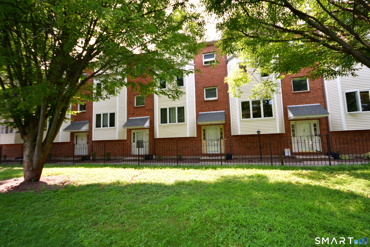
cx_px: 185
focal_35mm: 15
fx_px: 154
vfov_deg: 77.3
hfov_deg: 100.4
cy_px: 124
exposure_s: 1/80
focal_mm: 10
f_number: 4.5
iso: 100
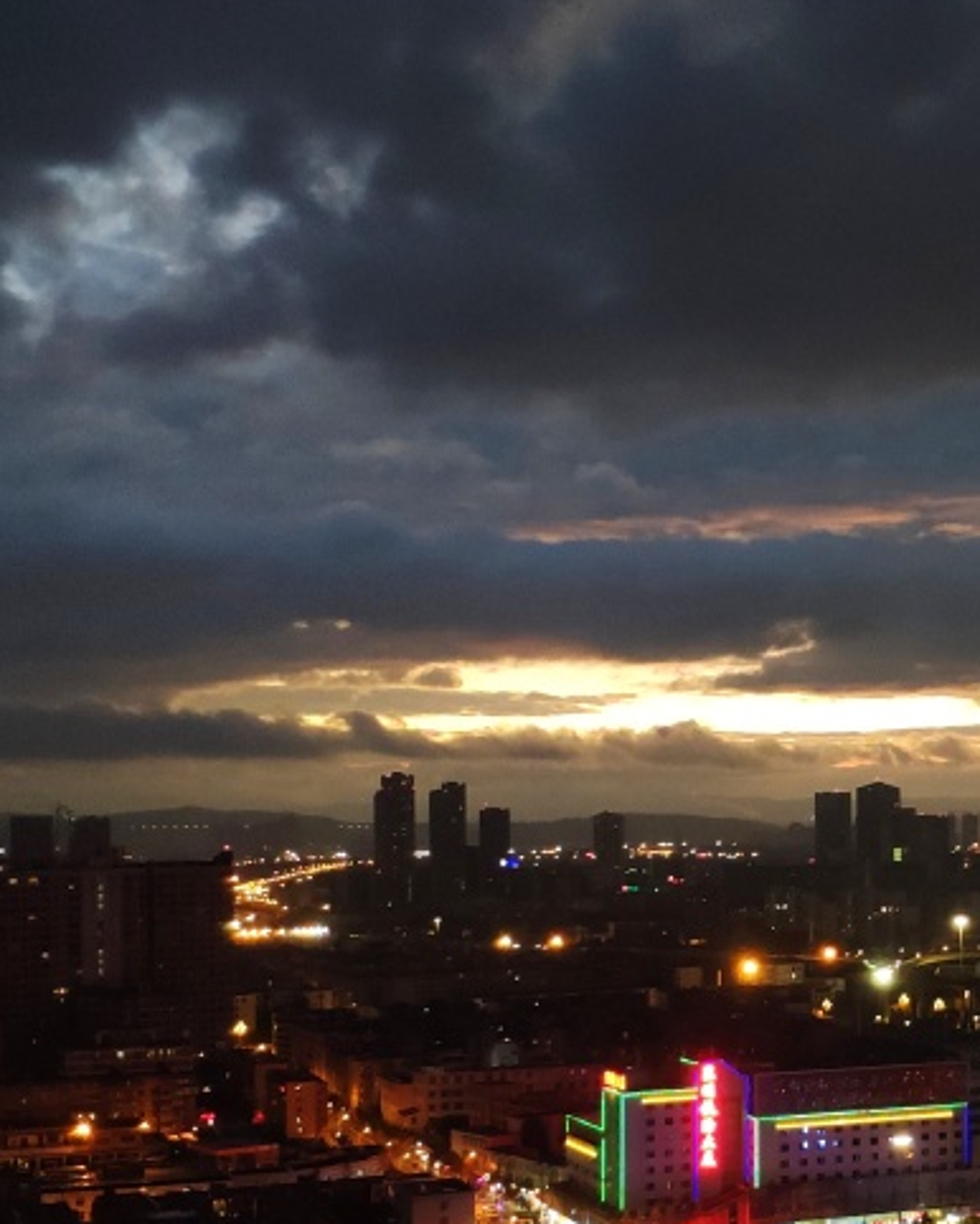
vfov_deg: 36.3
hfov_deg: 28.0
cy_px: 805
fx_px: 1848
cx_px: 967
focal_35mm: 51
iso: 701
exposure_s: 1/33
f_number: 1.8
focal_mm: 4.22
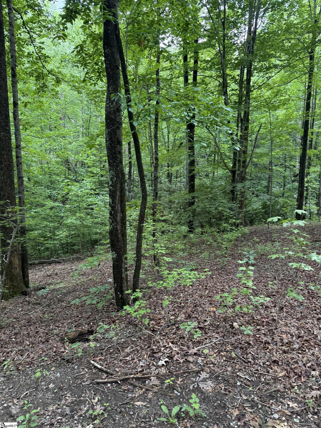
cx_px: 160
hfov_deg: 56.8
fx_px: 297
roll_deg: -0.1
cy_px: 214
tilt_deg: -10.1
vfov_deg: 71.6
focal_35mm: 24
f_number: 1.78
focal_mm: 6.76
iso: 200
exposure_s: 1/117
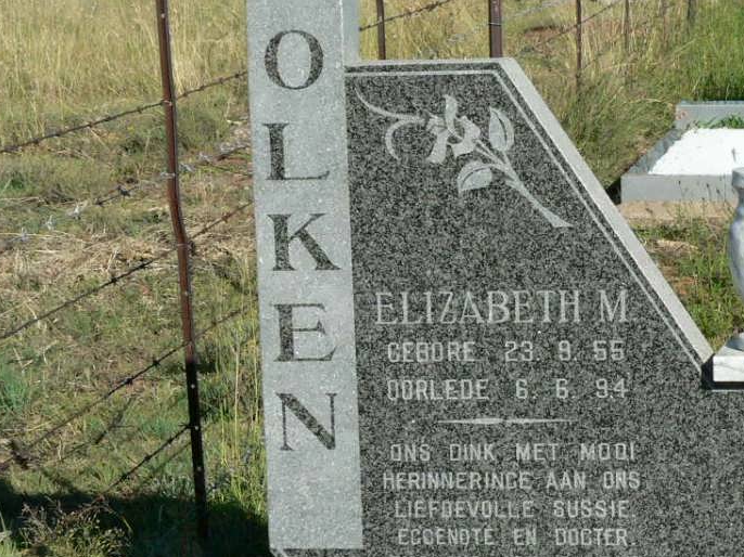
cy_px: 348
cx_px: 516
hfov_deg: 14.1
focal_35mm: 140
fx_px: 3008
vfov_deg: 10.6
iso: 100
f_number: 5.6
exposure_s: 1/500
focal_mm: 13.4
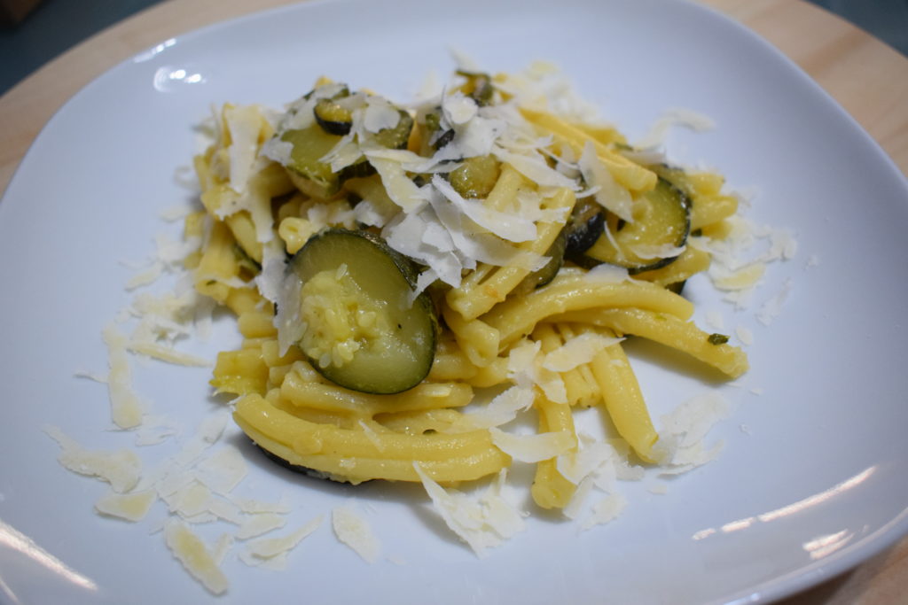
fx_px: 832
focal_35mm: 33
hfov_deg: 57.2
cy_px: 302
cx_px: 454
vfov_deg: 40.0
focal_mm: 22
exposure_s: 1/125
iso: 2000
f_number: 4
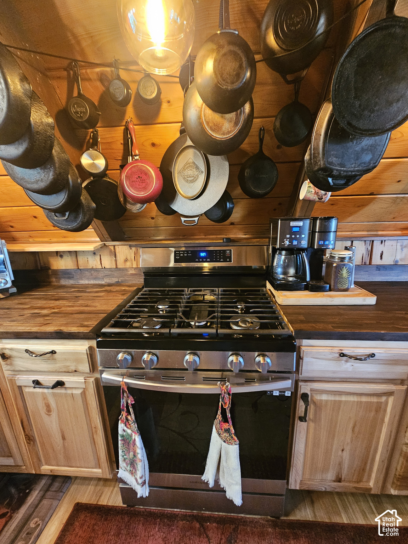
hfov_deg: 89.9
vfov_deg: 106.2
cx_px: 204
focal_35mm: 13
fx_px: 204
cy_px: 272
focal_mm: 2.2
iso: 640
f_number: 2.2
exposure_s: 1/24
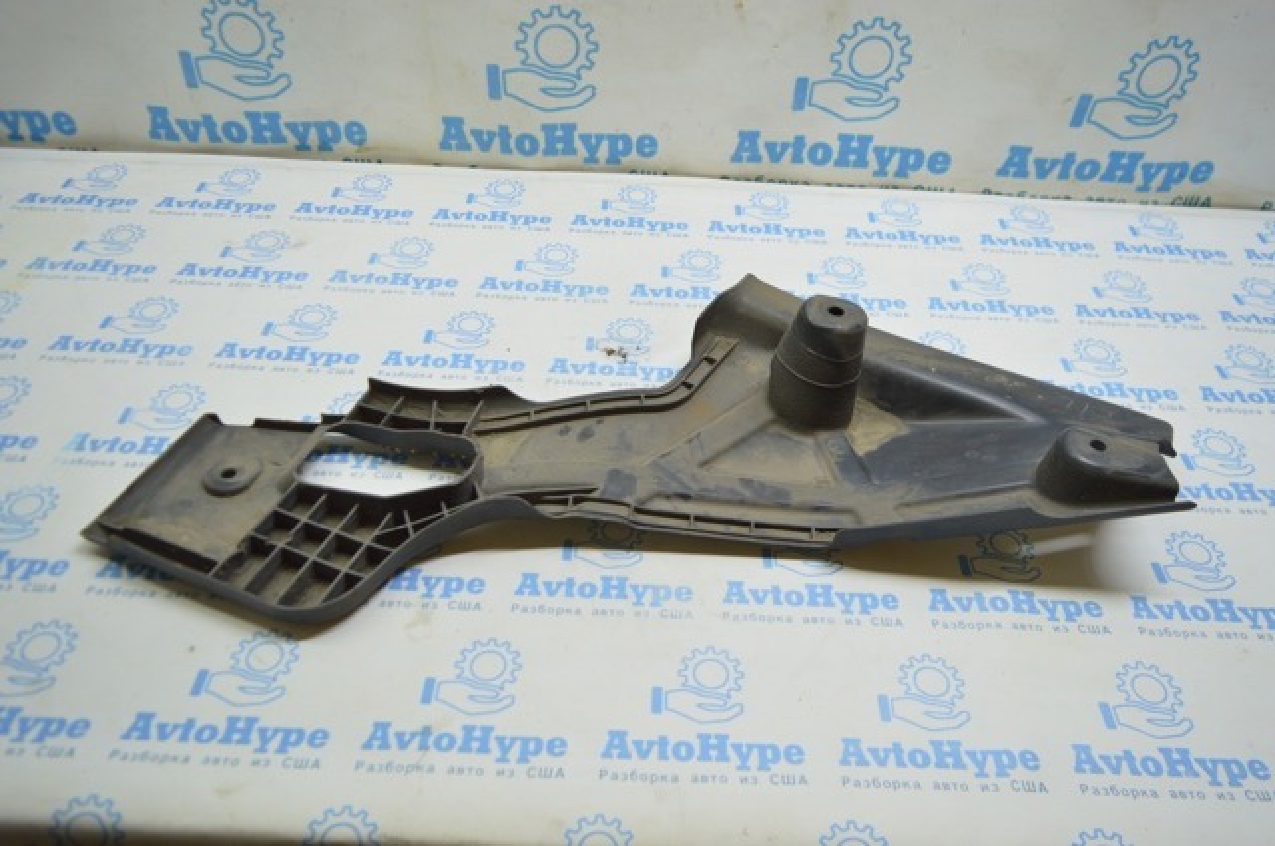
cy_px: 423
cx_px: 638
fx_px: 955
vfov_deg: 47.8
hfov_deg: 67.4
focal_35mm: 27
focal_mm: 18
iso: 400
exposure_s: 1/60
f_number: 3.5
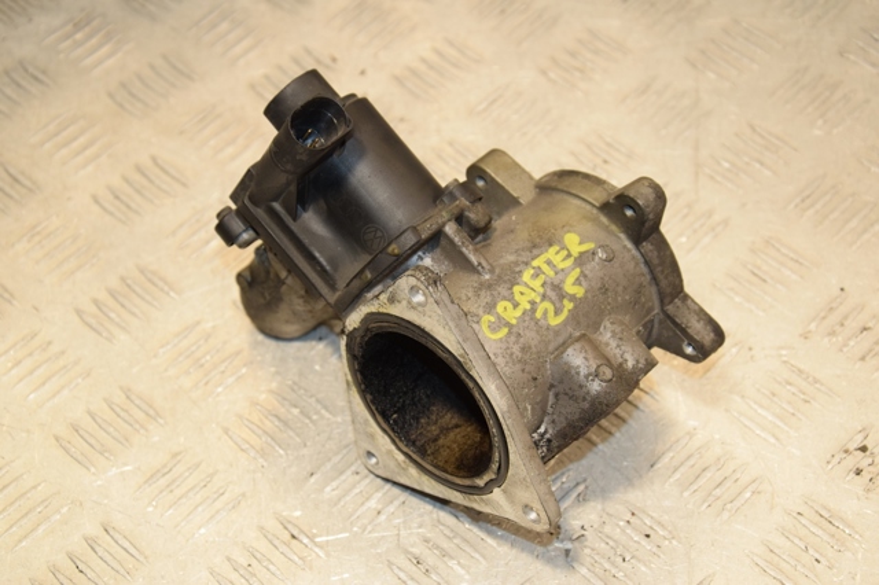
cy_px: 292
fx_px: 1903
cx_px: 440
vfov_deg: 17.5
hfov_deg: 26.0
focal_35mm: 78
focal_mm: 52
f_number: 7.1
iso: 800
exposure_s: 1/200
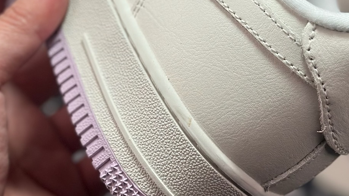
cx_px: 170
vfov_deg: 10.2
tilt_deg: -56.8
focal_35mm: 117
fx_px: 1083
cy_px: -51
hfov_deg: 18.3
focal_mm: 6.86
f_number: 1.78
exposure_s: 1/2203
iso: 80
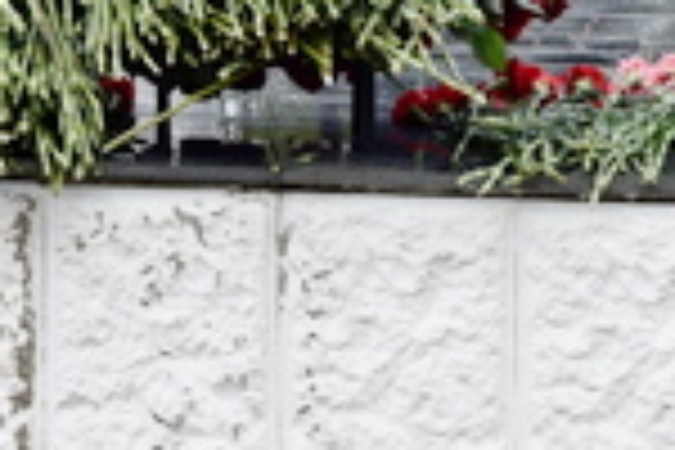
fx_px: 4200
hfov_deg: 8.5
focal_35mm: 224
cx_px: -909
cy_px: -740
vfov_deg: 5.8
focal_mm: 28
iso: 200
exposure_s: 1/320
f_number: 9
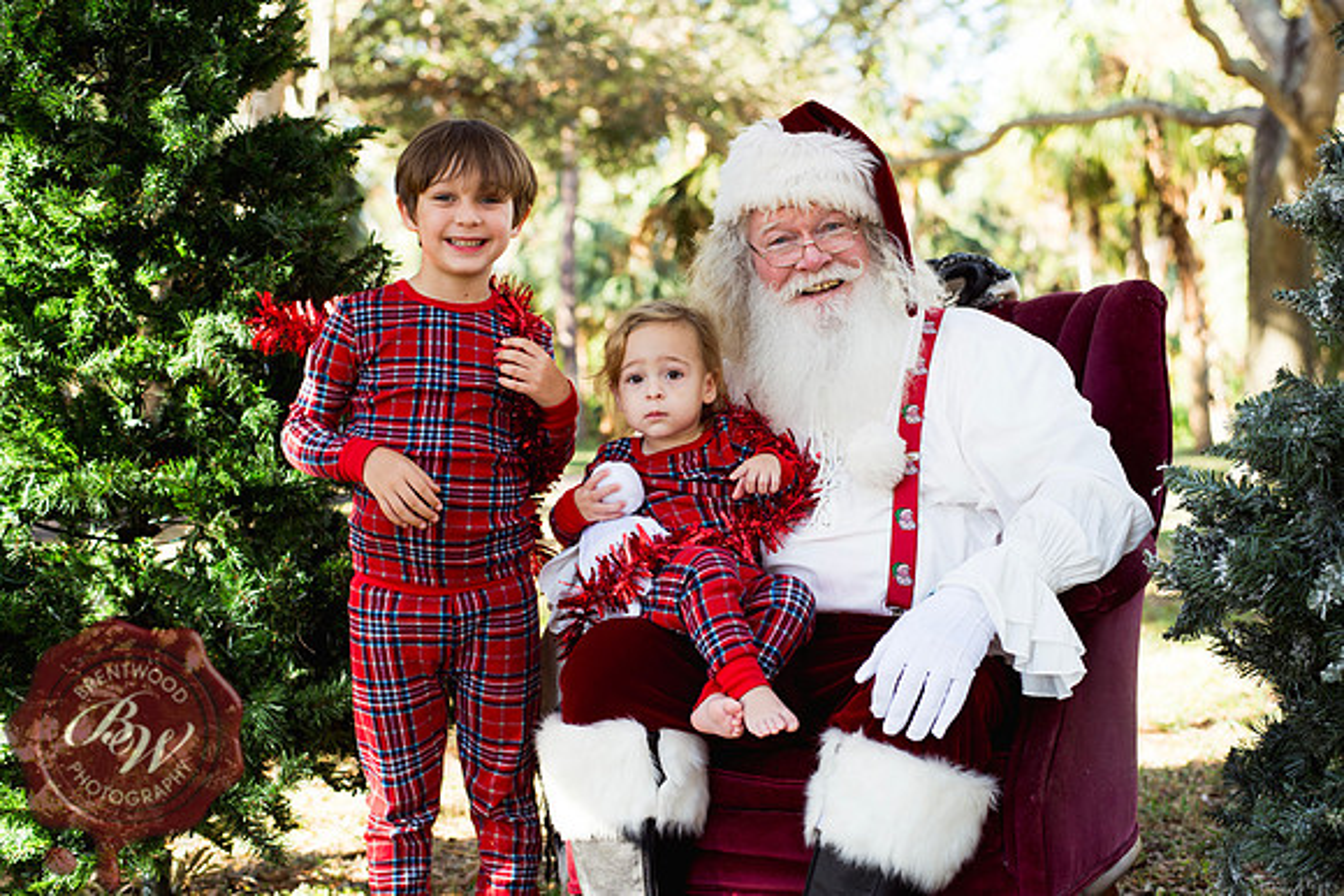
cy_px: 448
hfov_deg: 39.6
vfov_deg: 27.0
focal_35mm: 50
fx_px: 1867
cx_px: 672
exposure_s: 1/200
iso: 125
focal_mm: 50
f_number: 4
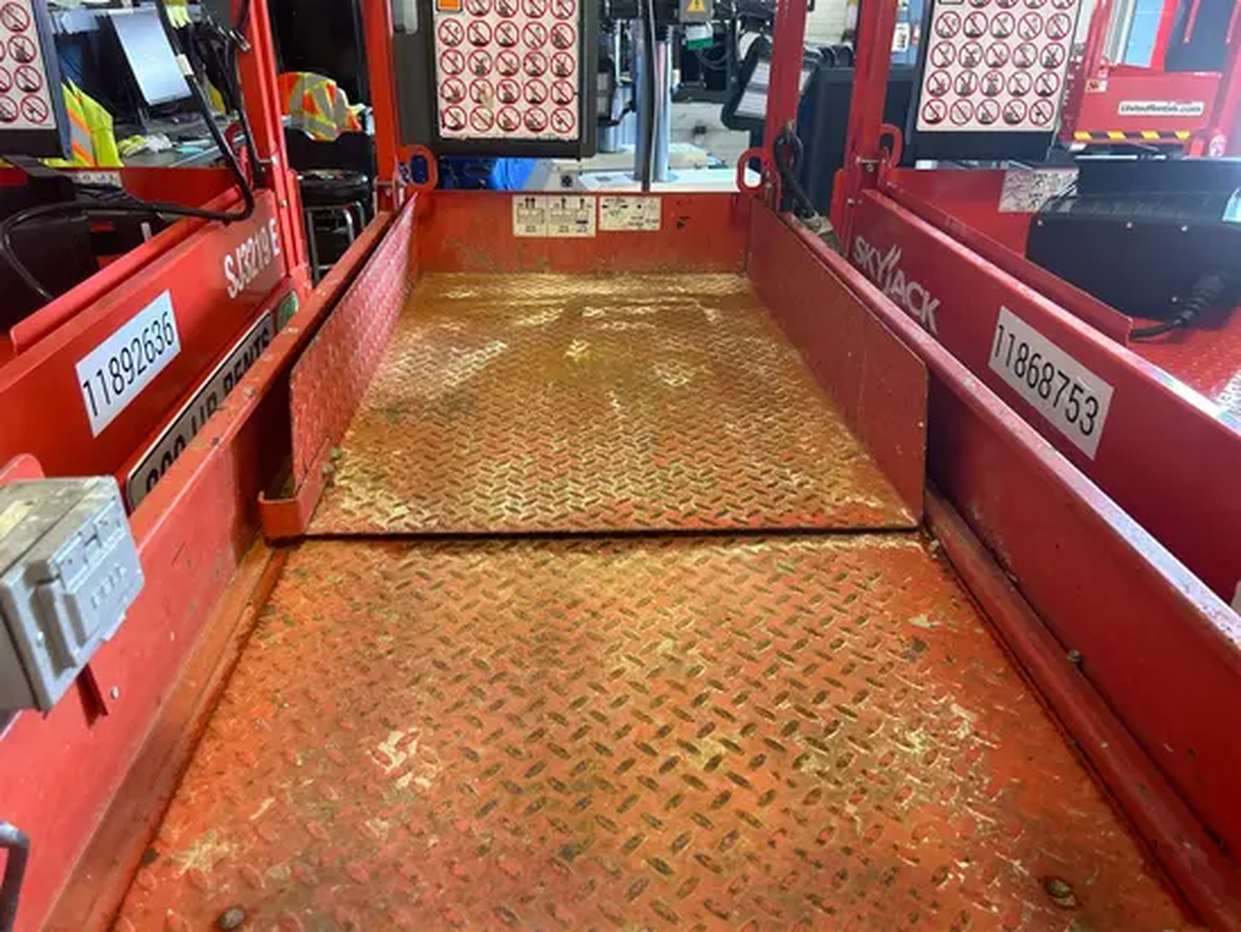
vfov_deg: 53.1
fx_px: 933
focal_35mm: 26
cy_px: 466
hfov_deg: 67.3
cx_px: 620
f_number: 1.5
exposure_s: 1/60
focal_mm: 5.7
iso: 125
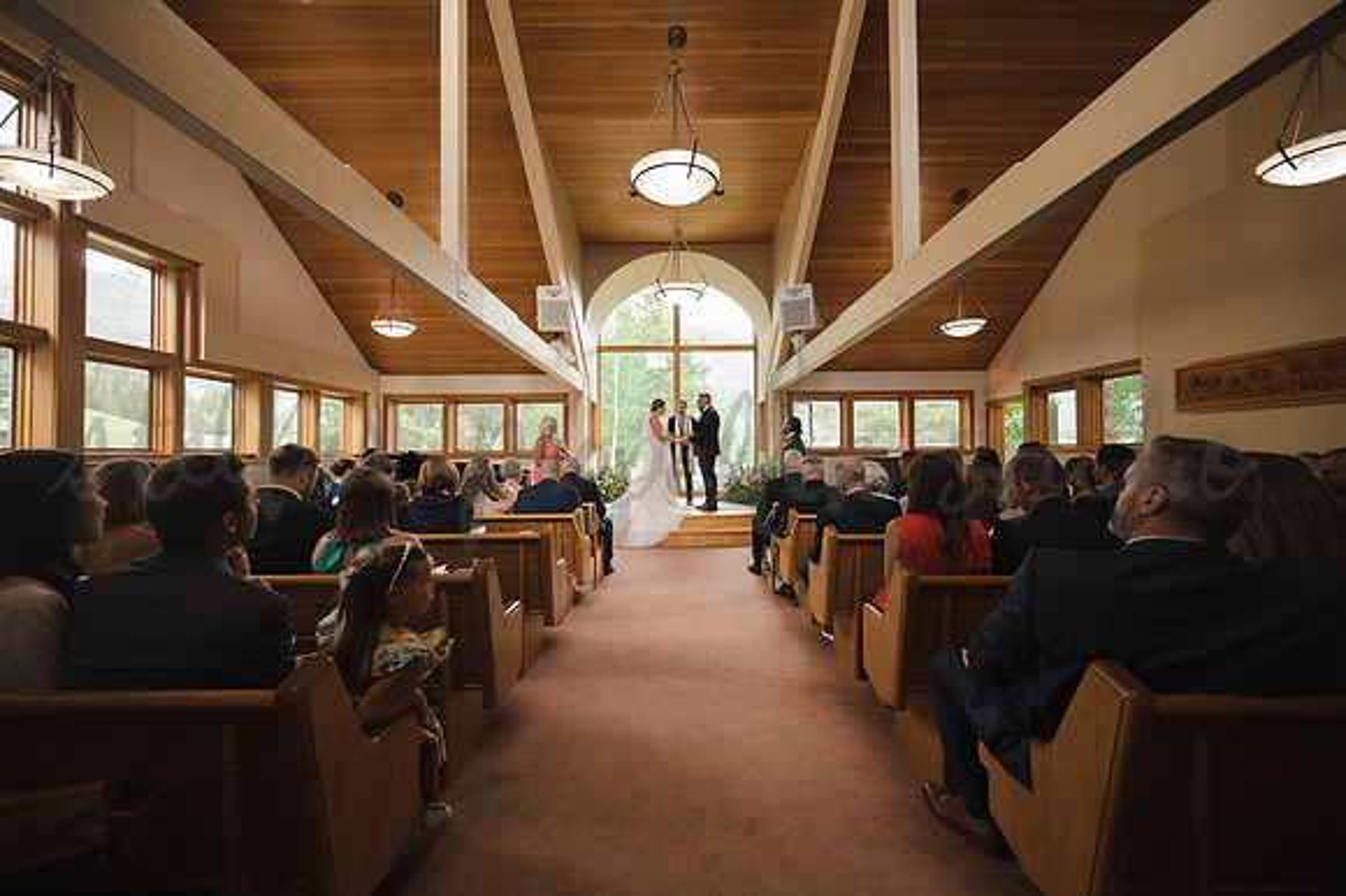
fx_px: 530
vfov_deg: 80.4
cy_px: 448
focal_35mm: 14
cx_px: 673
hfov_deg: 103.6
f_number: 4
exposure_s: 1/160
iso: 1000
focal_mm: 14
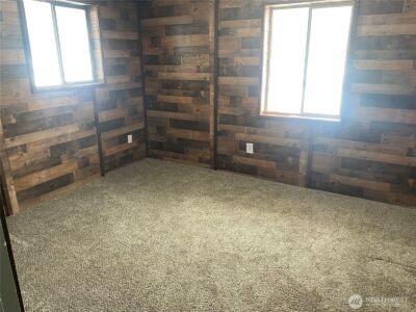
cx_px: 208
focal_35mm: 26
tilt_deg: -17.0
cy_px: 156
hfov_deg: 67.3
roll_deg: +0.5
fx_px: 312
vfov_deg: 53.1
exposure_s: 1/60
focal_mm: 4.25
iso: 250
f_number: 1.8
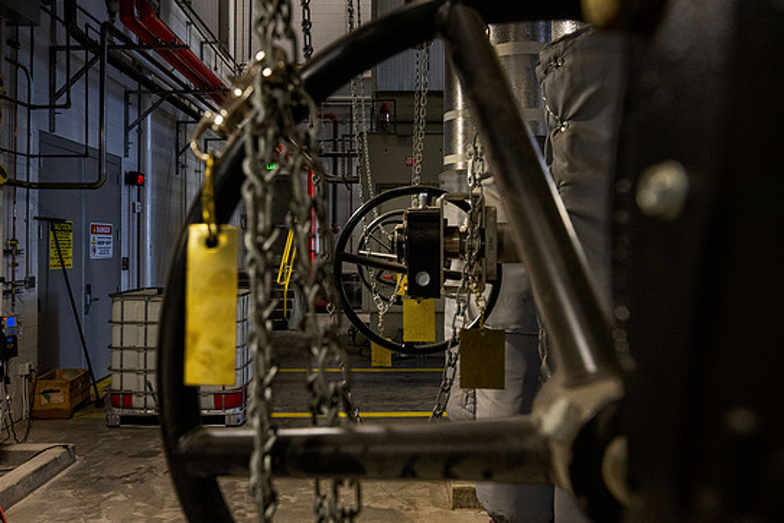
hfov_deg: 65.5
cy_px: 234
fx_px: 610
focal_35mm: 28
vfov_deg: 46.3
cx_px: 384
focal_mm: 25
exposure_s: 1/60
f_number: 8
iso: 2500
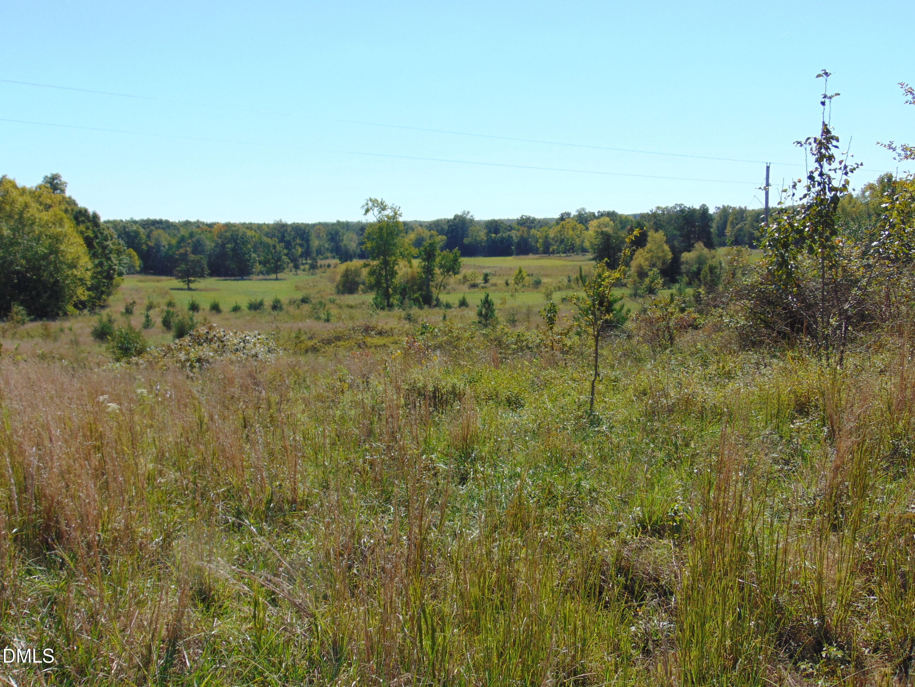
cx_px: 458
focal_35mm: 35
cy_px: 344
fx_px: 925
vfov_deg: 40.7
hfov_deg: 52.6
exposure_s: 1/250
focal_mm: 6.3
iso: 80
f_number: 8.3
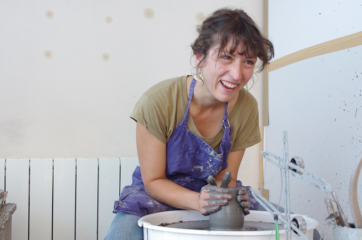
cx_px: 181
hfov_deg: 42.8
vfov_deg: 29.1
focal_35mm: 46
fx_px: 462
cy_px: 120
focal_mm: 30.63
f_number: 6.3
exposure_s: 1/50
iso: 400
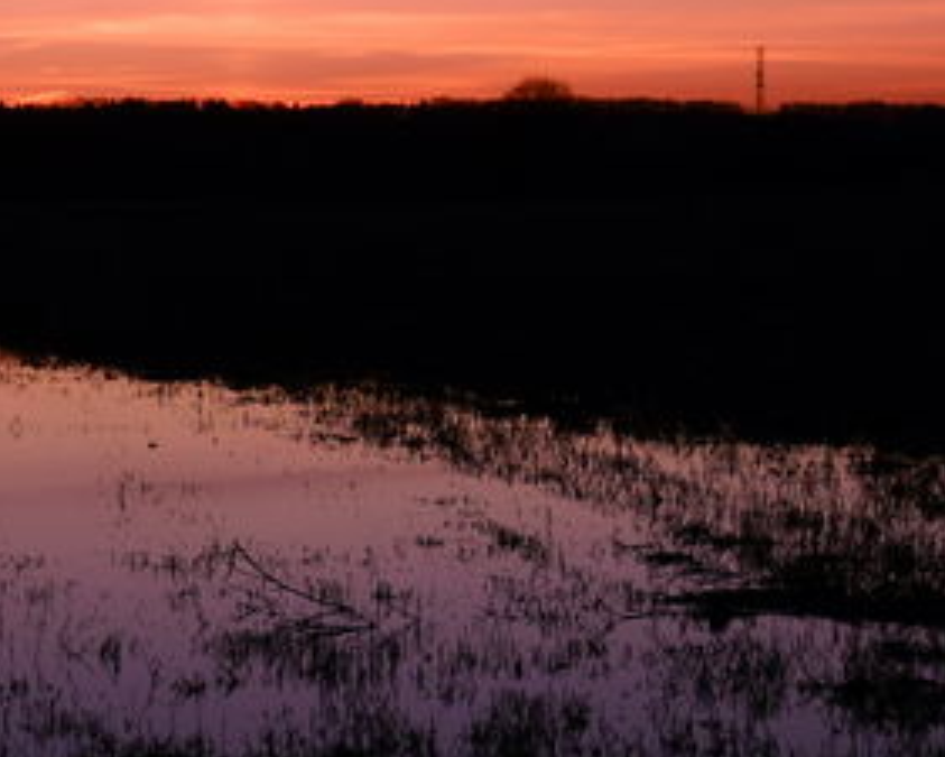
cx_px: -383
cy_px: 368
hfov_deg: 15.9
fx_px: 3148
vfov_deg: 13.7
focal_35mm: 112
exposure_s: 1/30
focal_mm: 25
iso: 125
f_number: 6.3
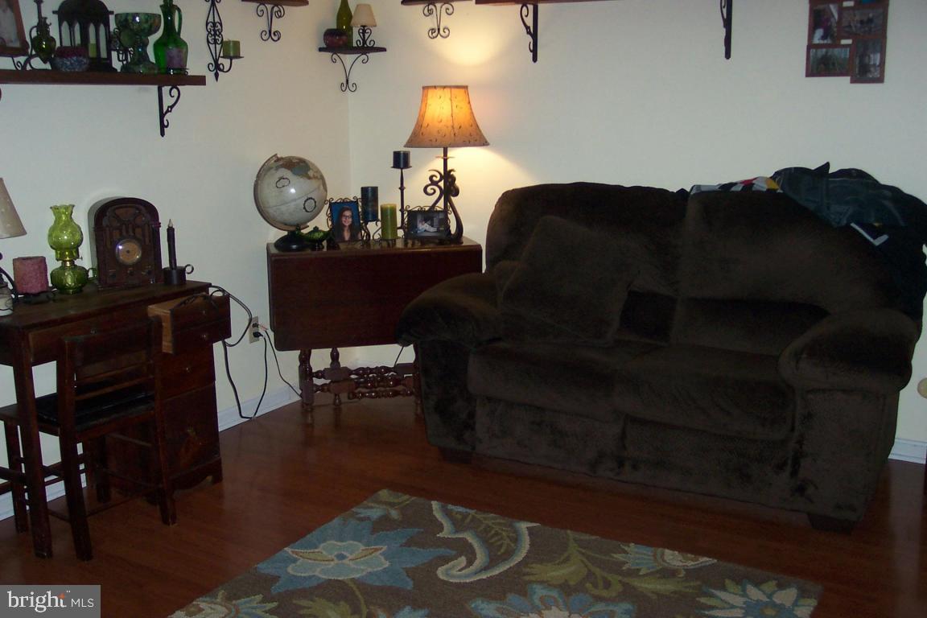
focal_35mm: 38
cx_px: 464
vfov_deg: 35.1
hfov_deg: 50.7
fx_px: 978
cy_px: 309
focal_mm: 8
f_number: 2.8
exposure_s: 1/30
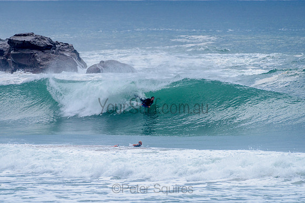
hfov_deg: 3.4
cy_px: 94
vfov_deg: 2.2
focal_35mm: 613
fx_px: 5192
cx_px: 139
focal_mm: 500
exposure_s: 1/2000
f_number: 5.6
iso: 220
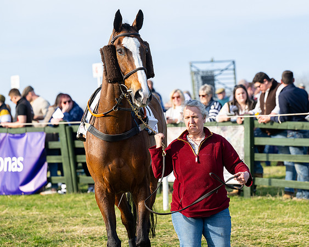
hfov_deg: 11.6
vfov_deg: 9.2
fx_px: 1527
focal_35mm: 167
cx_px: 181
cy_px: 112
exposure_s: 1/640
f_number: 4.5
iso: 125
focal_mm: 135
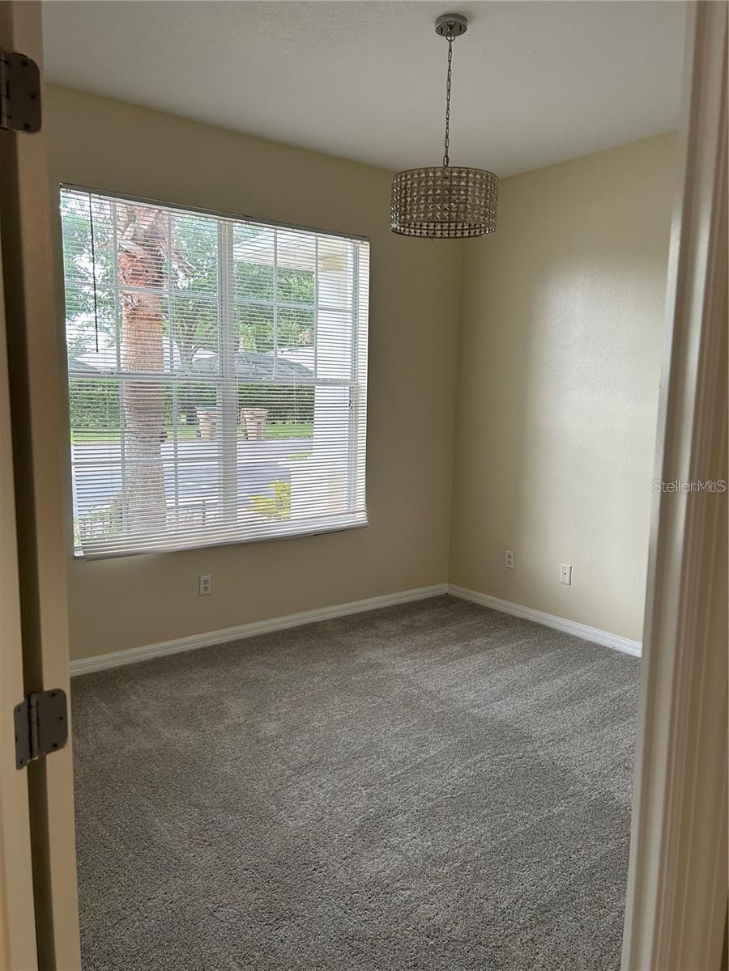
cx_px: 364
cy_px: 486
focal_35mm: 26
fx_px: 730
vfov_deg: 67.3
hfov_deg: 53.1
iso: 100
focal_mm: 5.7
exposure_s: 1/120
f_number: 1.5
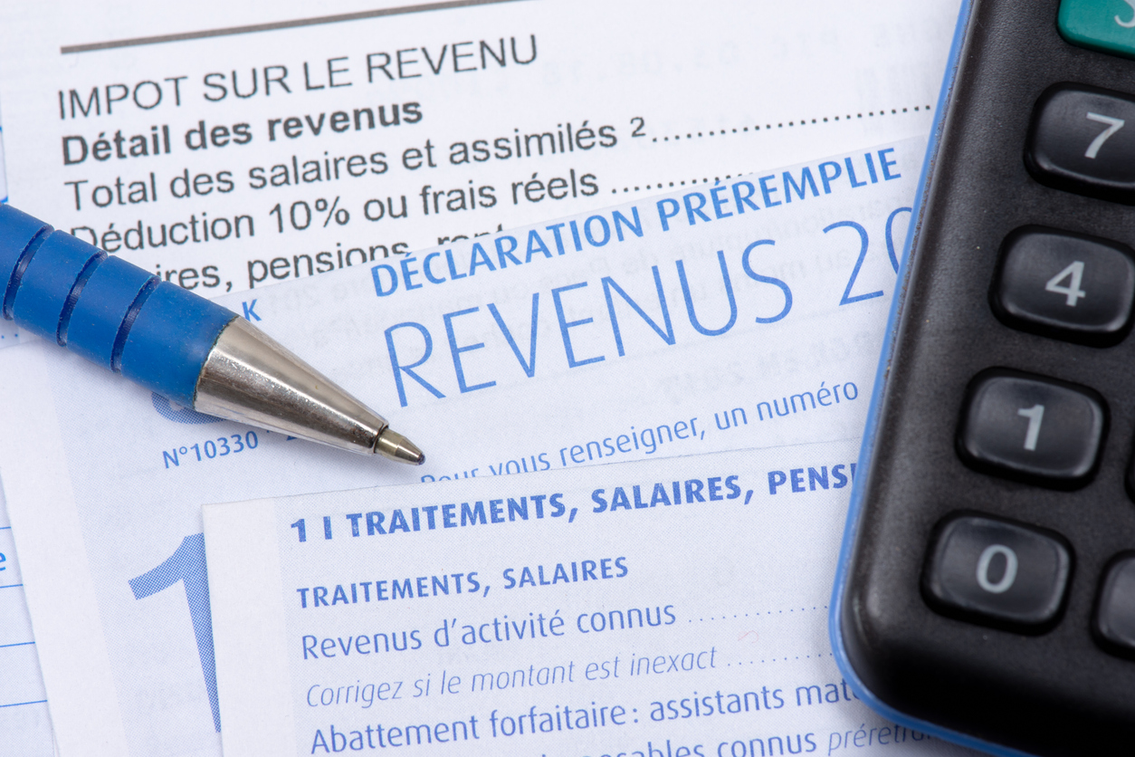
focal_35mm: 128
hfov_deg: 16.1
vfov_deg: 10.8
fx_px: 4019
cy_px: 378
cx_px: 568
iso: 100
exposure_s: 1/60
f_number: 11
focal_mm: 85
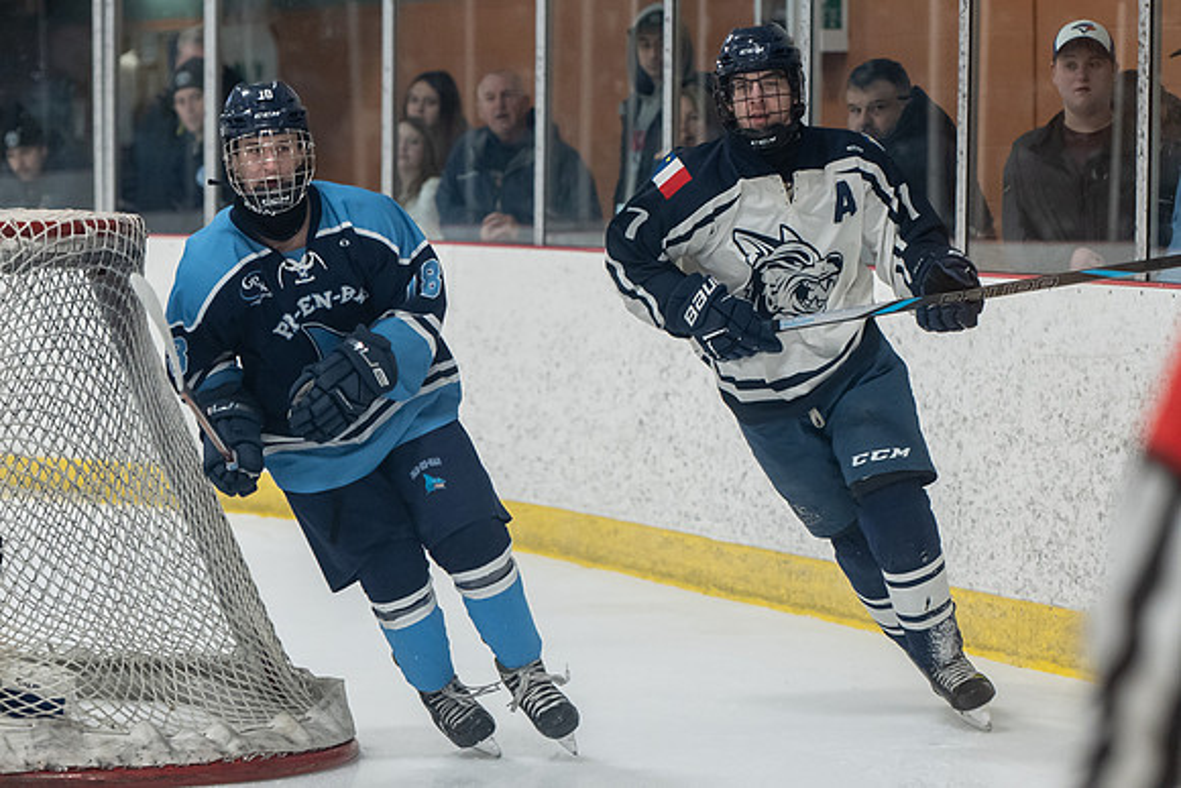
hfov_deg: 12.0
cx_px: 687
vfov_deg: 8.0
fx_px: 5617
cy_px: 335
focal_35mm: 171
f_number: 2.8
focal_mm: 116
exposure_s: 1/1000
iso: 2500
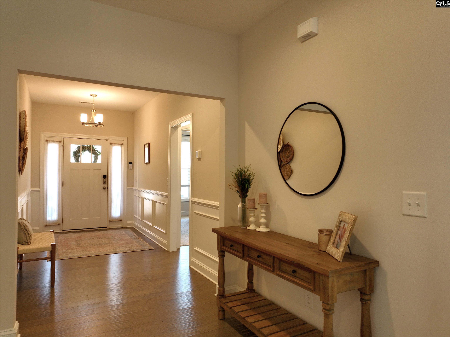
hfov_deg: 71.6
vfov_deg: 56.8
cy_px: 168
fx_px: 312
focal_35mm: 24
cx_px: 225
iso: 100
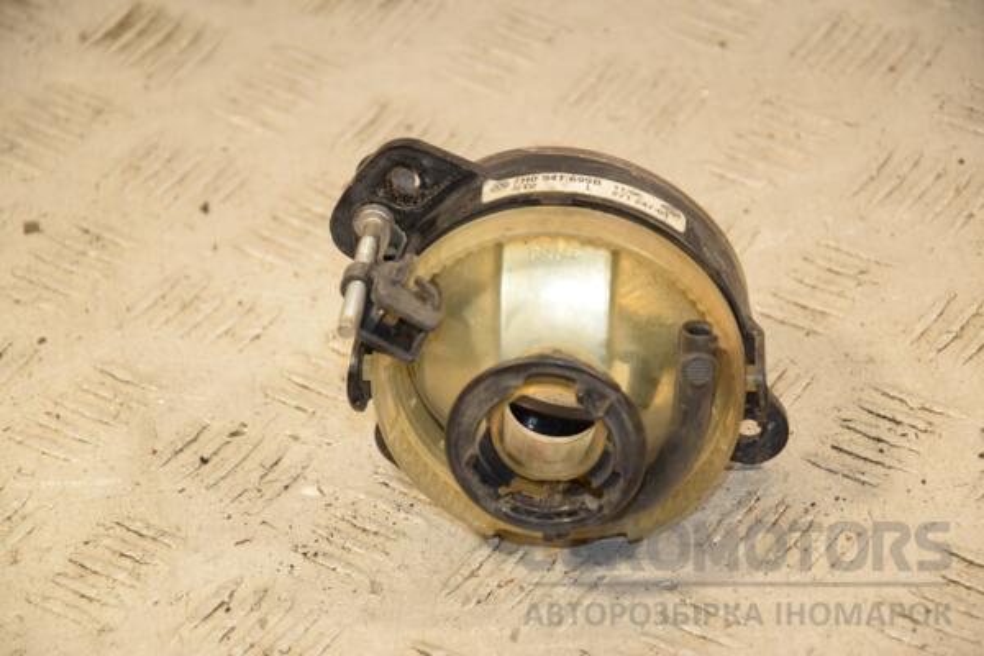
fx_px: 4305
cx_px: 492
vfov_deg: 8.7
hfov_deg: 13.0
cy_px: 328
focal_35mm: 158
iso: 800
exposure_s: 1/200
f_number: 6.3
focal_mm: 105
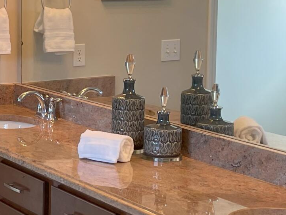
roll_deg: -0.3
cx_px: 20
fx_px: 859
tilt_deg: -10.1
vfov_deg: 14.2
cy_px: 110
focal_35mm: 104
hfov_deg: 18.5
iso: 100
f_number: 1.6
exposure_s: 1/120
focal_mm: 5.1
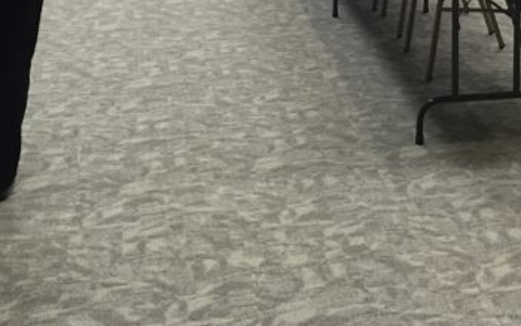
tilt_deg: -9.7
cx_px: 378
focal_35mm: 73
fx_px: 1037
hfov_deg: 27.9
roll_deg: -1.3
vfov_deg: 16.9
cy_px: -93
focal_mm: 4.15
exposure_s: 1/30
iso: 50
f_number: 2.2
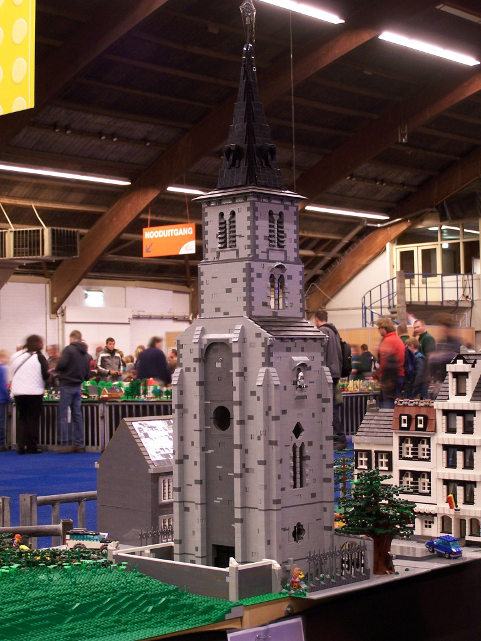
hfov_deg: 21.9
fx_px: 1241
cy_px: 320
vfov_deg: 29.0
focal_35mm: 67
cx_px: 240
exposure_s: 1/2
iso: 80
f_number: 3.2
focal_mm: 11.1
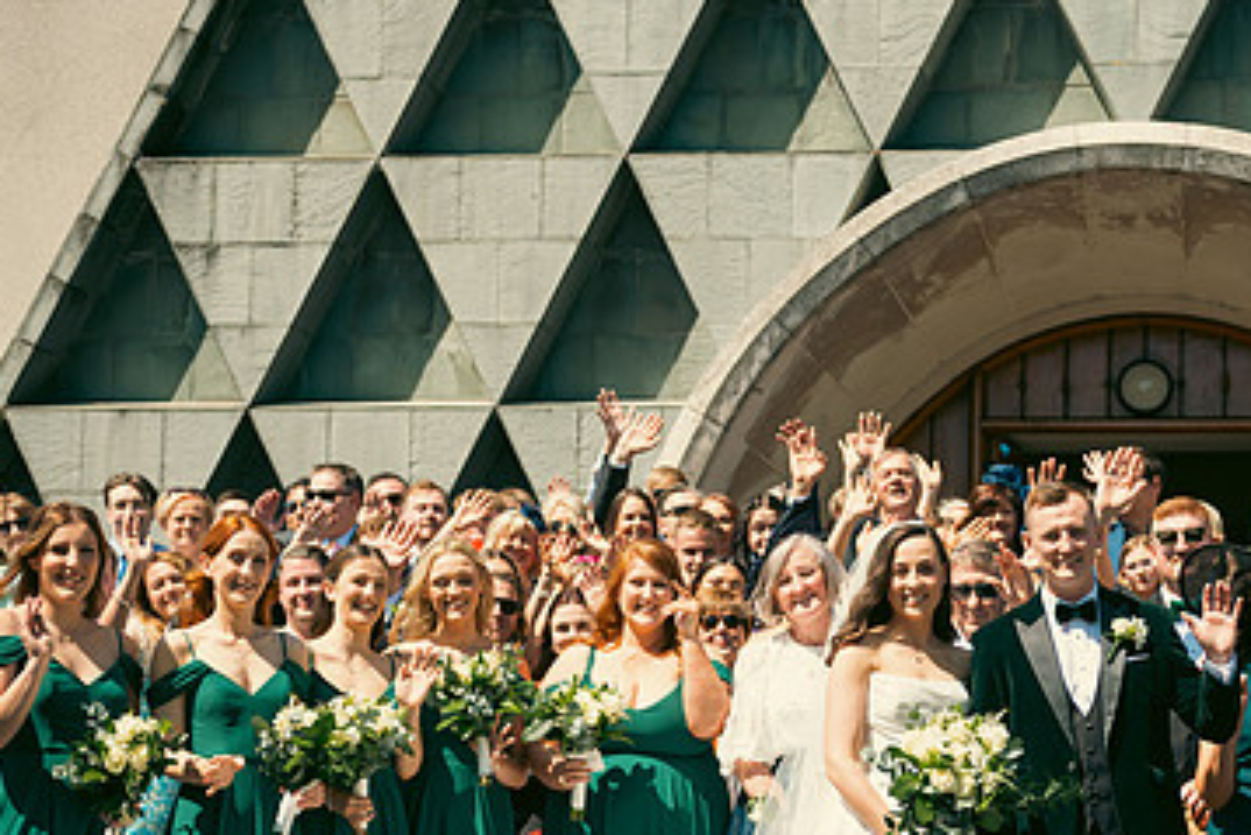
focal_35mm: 94
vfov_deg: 14.5
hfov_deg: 21.5
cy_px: 613
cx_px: 905
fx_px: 3268
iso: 100
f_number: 3.5
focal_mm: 58
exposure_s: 1/1000
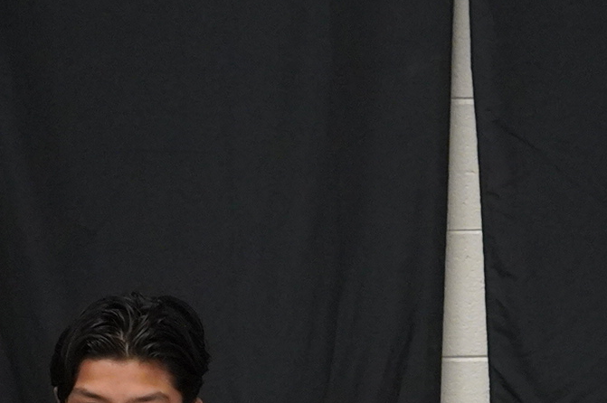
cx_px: 434
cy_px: 841
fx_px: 2038
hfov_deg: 16.9
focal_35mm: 121
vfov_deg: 10.3
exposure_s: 1/160
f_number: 4
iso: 2000
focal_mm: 18
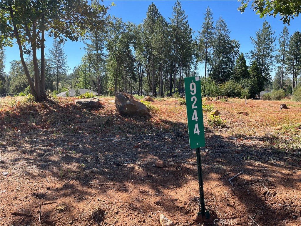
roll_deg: +0.6
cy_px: 113
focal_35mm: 26
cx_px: 150
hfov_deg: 67.3
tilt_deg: -7.4
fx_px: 226
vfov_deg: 53.1
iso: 50
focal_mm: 5.1
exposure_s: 1/1129
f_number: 1.6
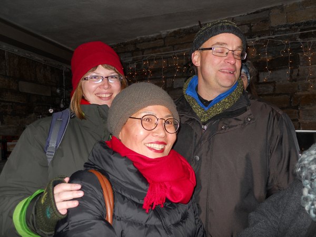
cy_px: 118
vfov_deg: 49.7
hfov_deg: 63.4
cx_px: 158
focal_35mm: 28
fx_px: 256
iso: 80
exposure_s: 1/25
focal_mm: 5
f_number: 2.7
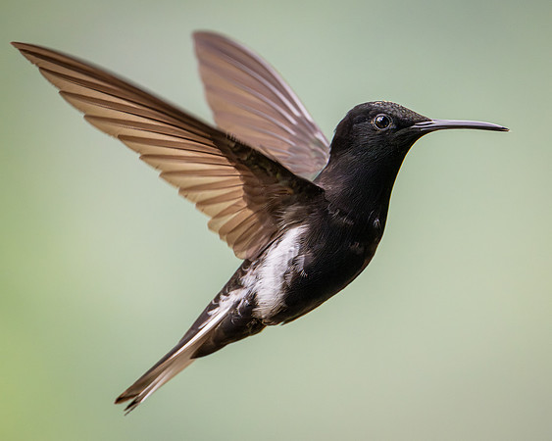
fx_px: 14820
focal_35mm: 907
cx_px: 361
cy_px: 262
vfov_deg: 1.7
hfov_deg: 2.1
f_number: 6.3
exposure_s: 1/2000
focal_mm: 560
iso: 5000
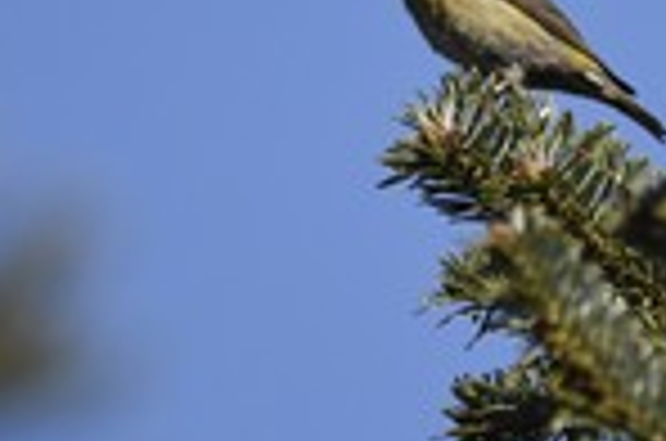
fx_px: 46095
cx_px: 549
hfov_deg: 0.8
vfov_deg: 0.5
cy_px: -2
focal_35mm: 2497
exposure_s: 1/4000
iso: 1000
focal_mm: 600
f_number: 6.3
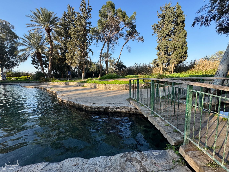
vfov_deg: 85.7
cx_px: 114
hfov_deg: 102.1
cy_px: 86
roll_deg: +1.7
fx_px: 93
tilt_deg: -5.8
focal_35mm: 14
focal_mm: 2.22
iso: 40
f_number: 2.2
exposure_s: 1/522
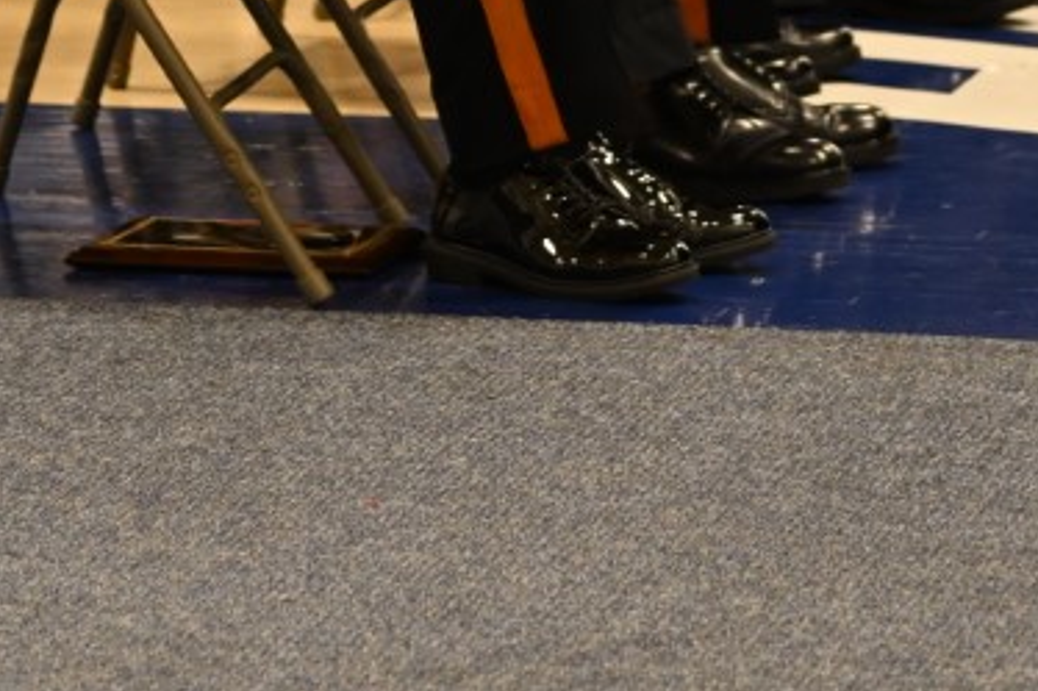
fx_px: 9366
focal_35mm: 325
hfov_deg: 6.3
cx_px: 333
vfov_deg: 4.2
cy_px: -713
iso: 1250
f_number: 2.8
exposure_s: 1/200
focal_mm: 75
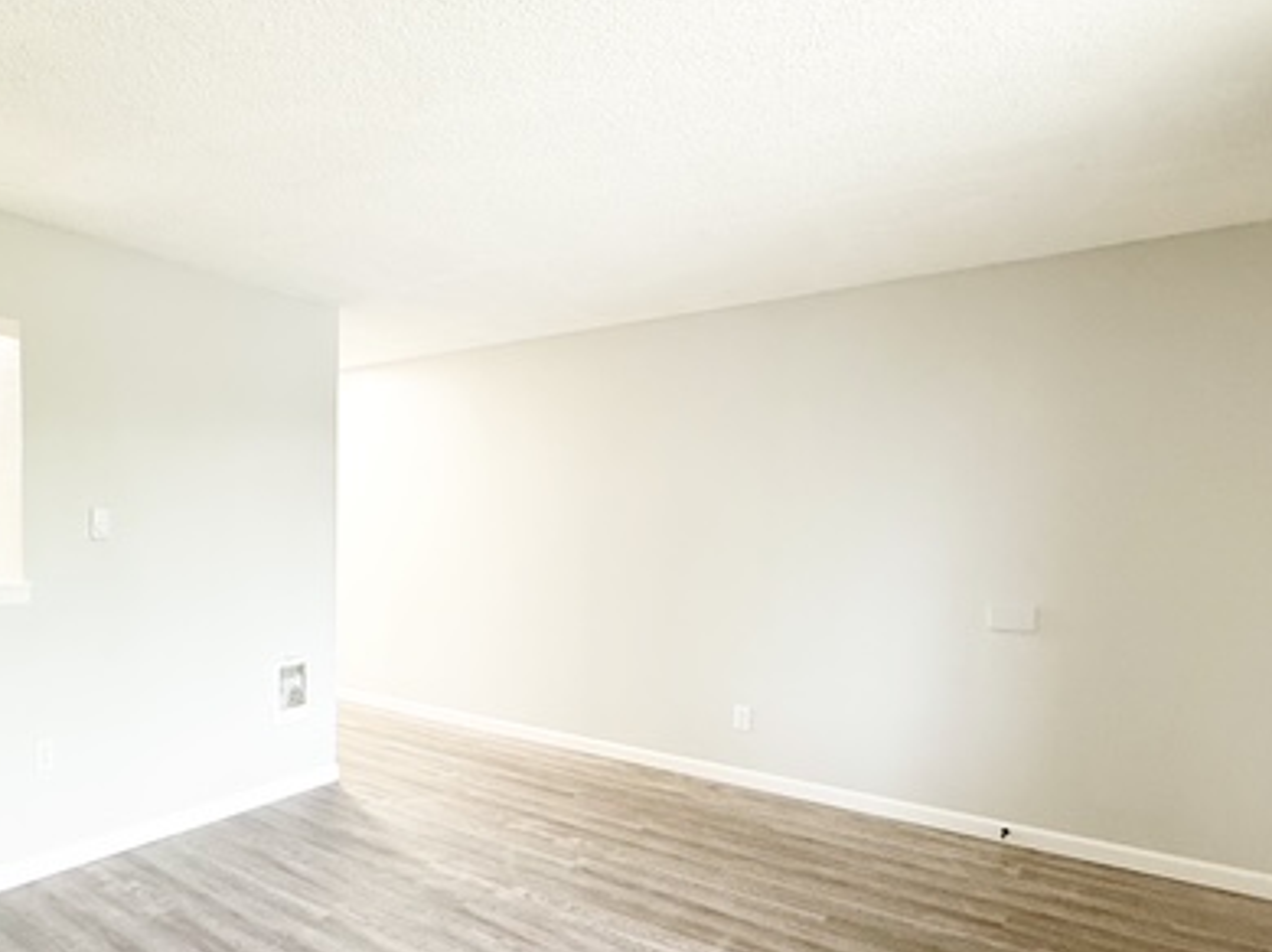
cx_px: 365
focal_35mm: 23
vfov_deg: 58.6
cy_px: 548
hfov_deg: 70.4
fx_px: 845
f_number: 2.2
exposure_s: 1/60
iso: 250
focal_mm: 2.22
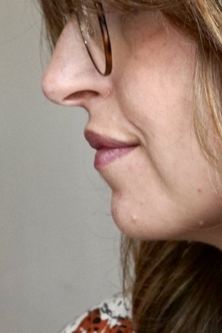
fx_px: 1302
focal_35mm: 141
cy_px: 293
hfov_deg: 9.4
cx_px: 356
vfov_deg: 14.4
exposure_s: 1/80
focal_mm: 24
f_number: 5.6
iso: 1000
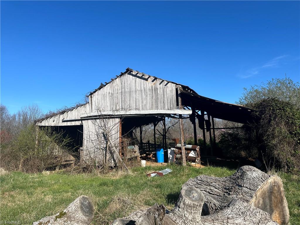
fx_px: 208
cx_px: 150
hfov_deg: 71.6
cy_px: 112
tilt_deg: +7.6
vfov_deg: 56.8
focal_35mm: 24
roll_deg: -0.3
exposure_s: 1/4348
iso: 80
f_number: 1.78
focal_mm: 6.86
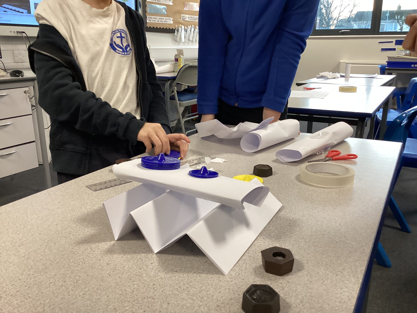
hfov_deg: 58.4
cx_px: 208
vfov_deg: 45.4
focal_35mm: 31
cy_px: 156
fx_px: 373
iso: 160
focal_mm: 3.3
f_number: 2.4
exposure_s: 1/60
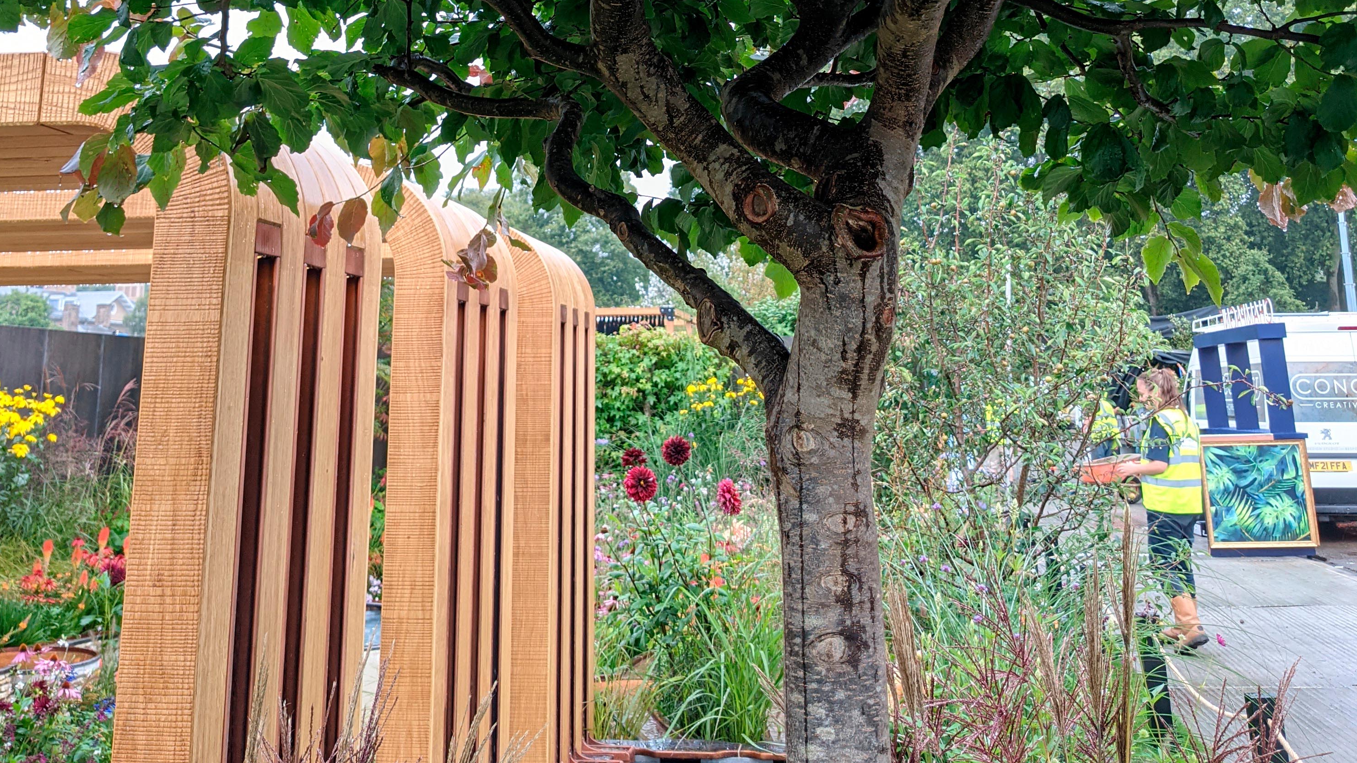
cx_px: 666
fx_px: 1439
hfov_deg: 50.5
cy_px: -4
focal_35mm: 40
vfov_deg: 27.9
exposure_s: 1/235
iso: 48
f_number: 1.73
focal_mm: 4.38
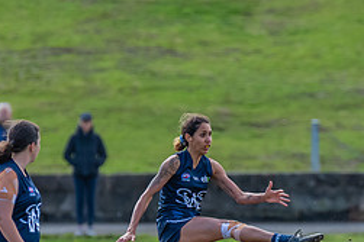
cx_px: 186
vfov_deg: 1.1
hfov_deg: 1.7
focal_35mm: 1242
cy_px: 243
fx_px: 12549
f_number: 6
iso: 1250
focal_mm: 420
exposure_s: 1/1600
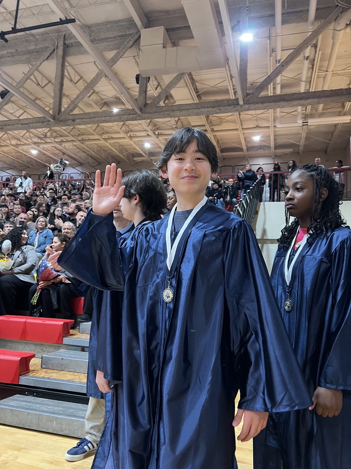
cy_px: 234
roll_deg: -1.9
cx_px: 176
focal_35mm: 26
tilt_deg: +7.4
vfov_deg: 67.3
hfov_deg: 53.1
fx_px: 352
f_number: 1.5
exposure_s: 1/60
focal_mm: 5.7
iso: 320
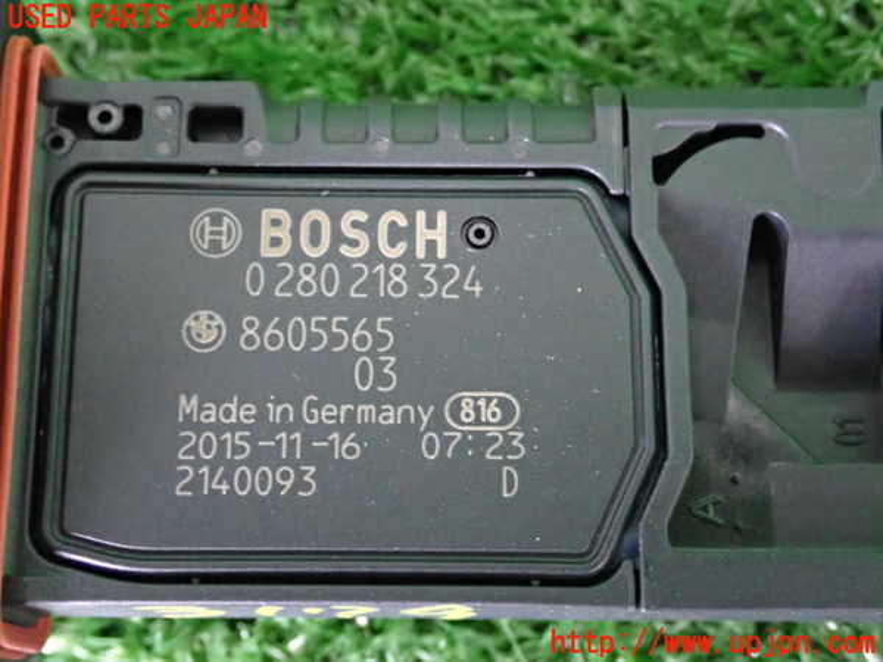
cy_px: 331
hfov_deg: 33.2
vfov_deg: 25.2
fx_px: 1479
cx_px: 442
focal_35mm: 58
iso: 3200
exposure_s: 1/50
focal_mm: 10.35
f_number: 3.5
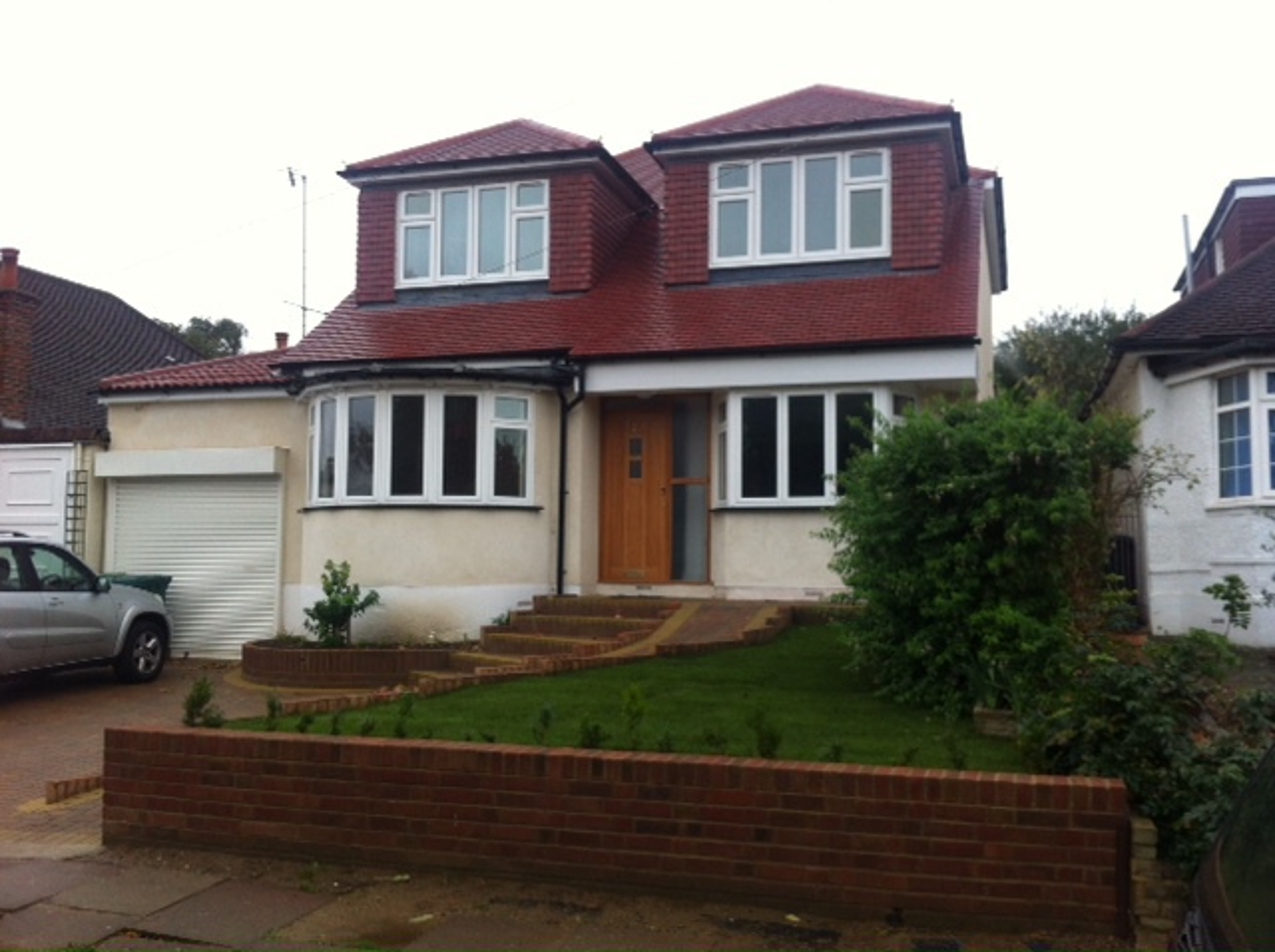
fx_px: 1287
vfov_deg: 40.6
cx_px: 638
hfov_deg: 52.7
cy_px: 476
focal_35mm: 35
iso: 80
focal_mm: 3.85
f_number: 2.8
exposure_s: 1/120
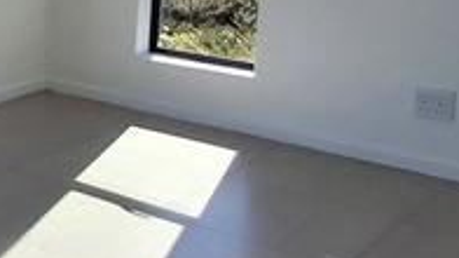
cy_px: -21
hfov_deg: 22.7
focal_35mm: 71
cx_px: -274
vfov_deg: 16.5
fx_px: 864
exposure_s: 1/1429
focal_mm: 1.64
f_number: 2.2
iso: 40
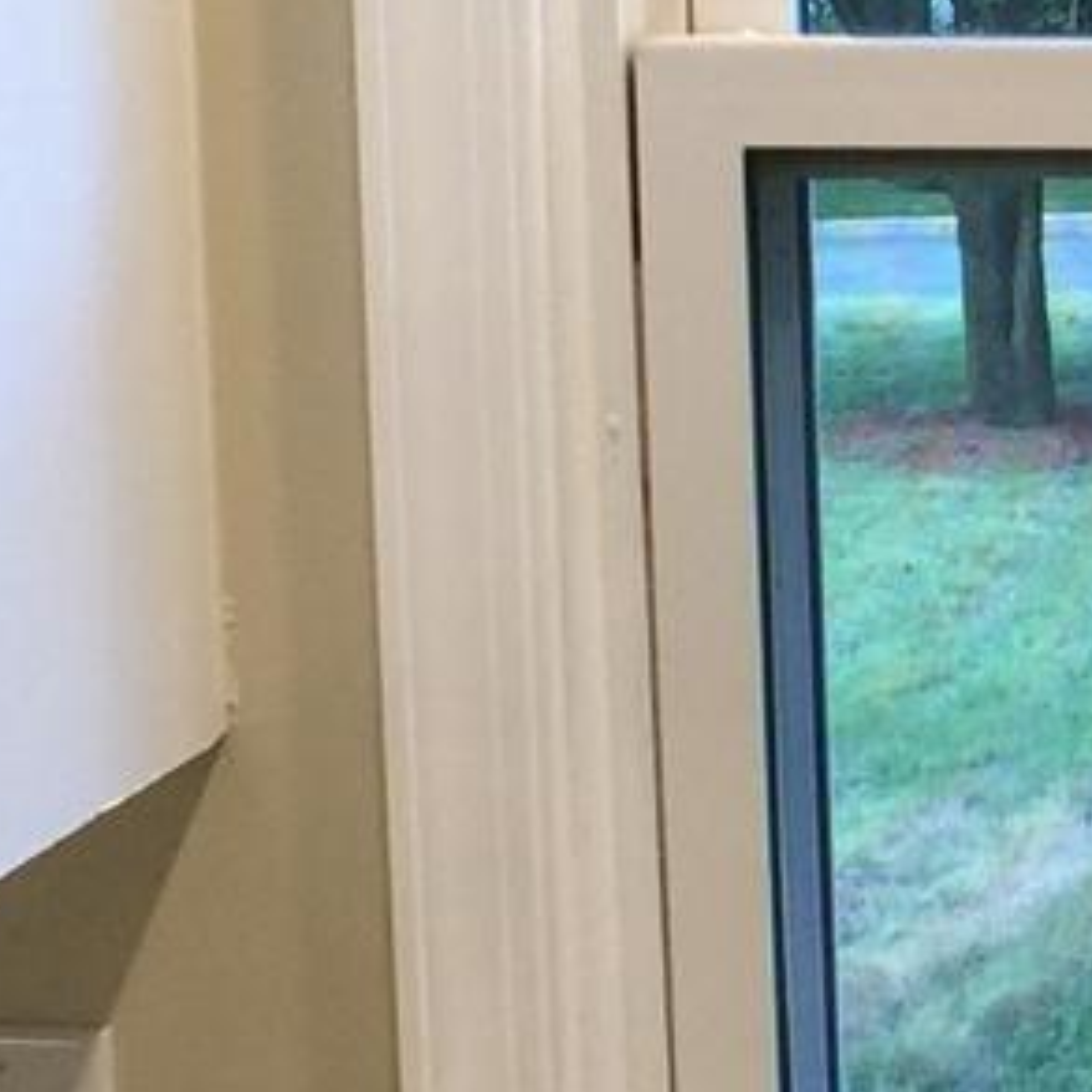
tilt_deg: -9.7
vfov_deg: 9.8
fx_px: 6389
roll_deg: -0.8
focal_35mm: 179
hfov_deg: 9.5
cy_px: 798
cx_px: 1670
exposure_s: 1/30
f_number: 2.2
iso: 32
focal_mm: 4.15
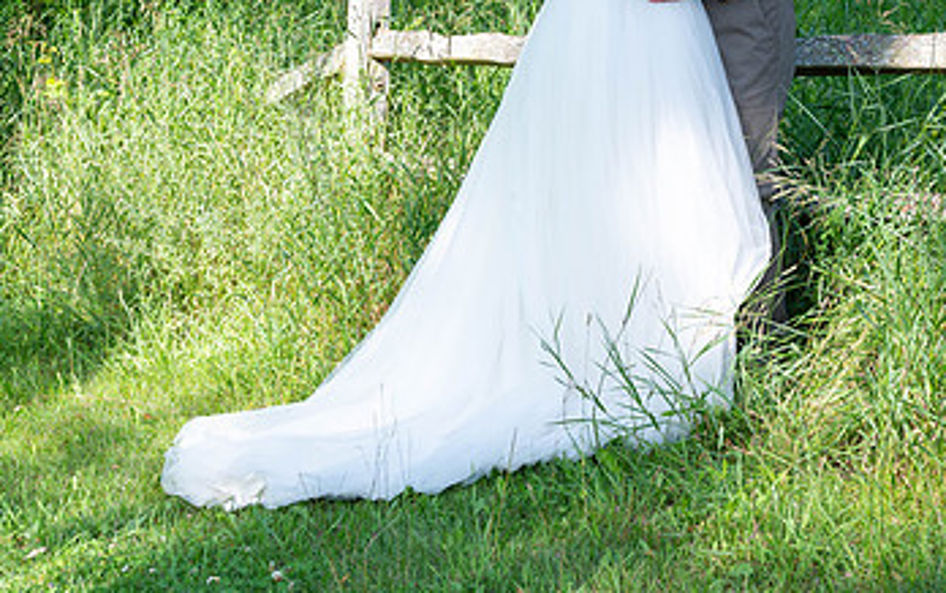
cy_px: 103
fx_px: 2451
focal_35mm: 95
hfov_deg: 21.7
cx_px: 234
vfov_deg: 13.7
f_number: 5.6
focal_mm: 56
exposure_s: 1/250
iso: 160
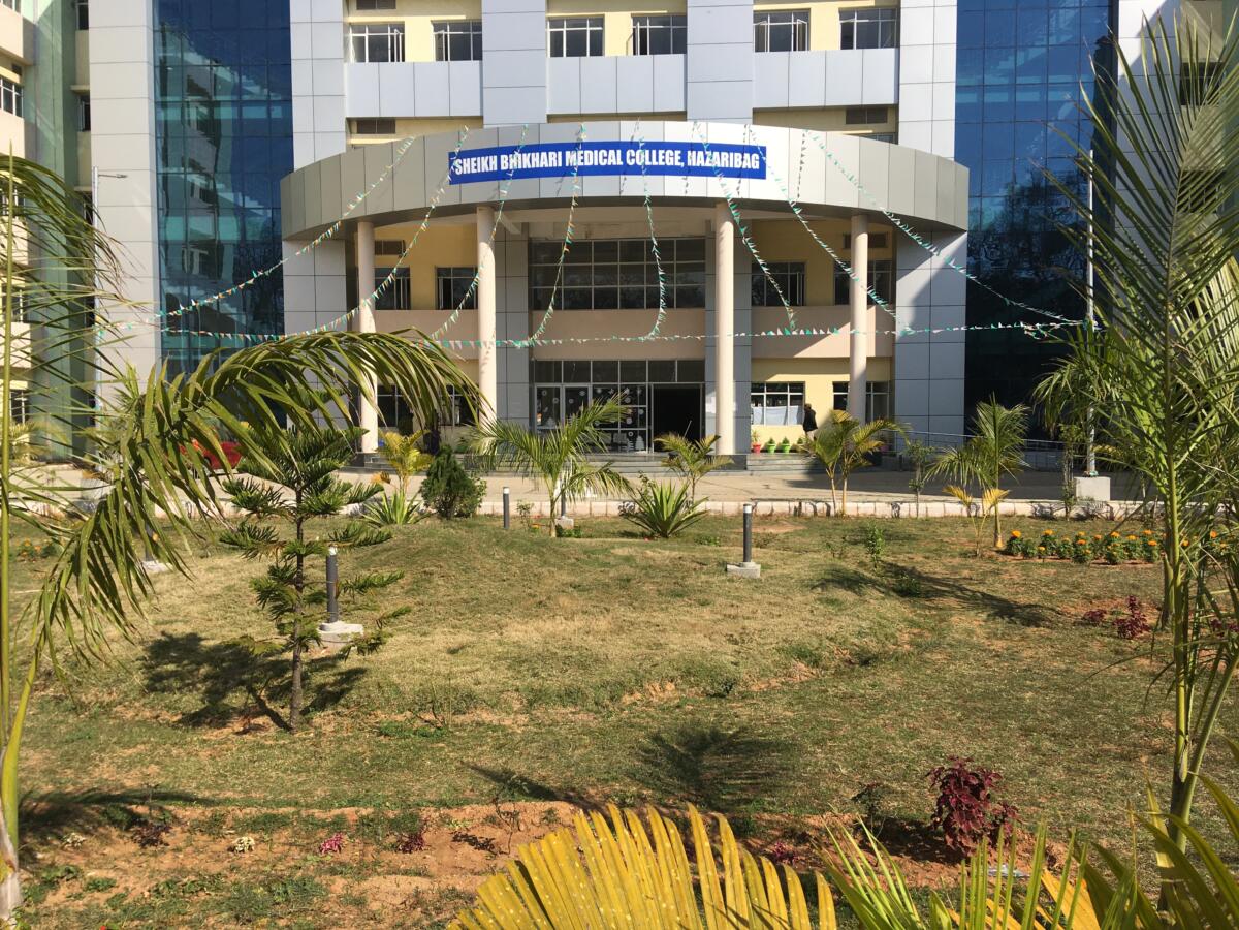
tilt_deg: -5.5
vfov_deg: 48.2
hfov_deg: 61.7
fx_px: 1038
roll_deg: -0.2
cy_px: 465
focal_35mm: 29
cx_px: 620
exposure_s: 1/2079
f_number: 2.2
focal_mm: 4.15
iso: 25
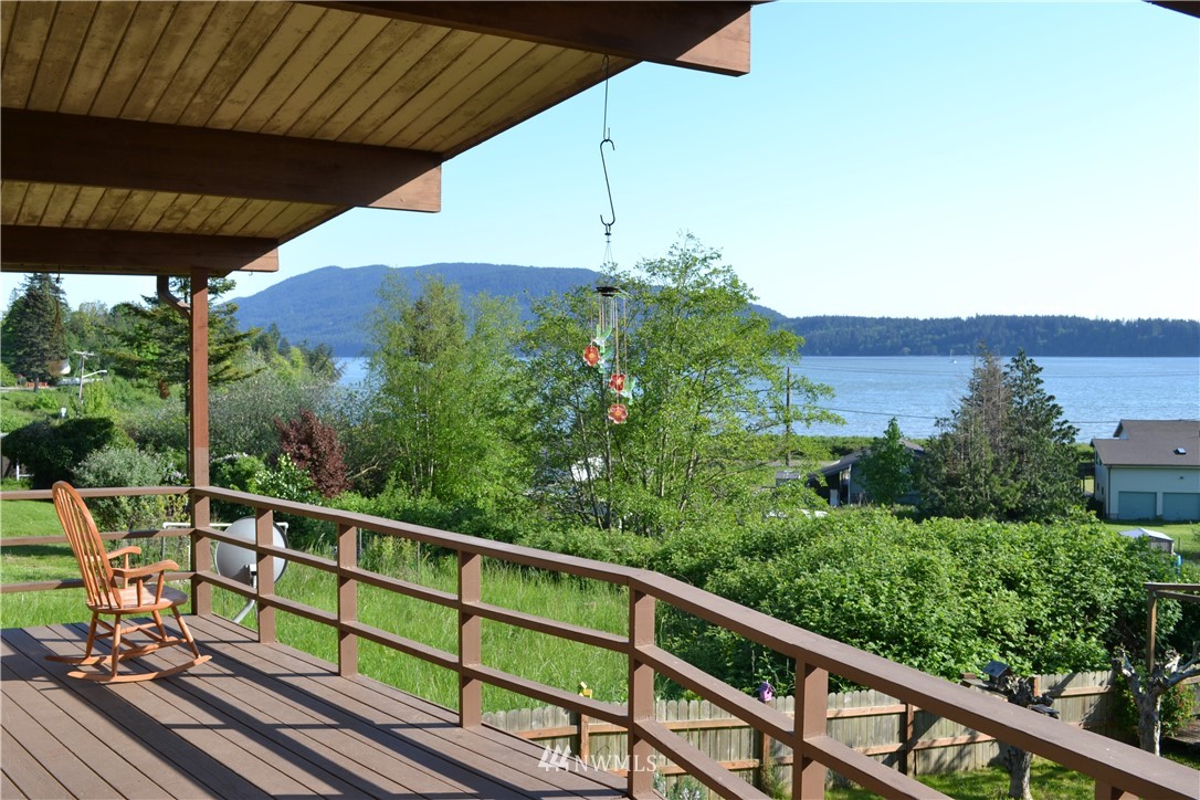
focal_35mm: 36
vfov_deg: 36.9
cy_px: 400
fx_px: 1200
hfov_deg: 53.1
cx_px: 600
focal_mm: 24
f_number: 9
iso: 100
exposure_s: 1/80
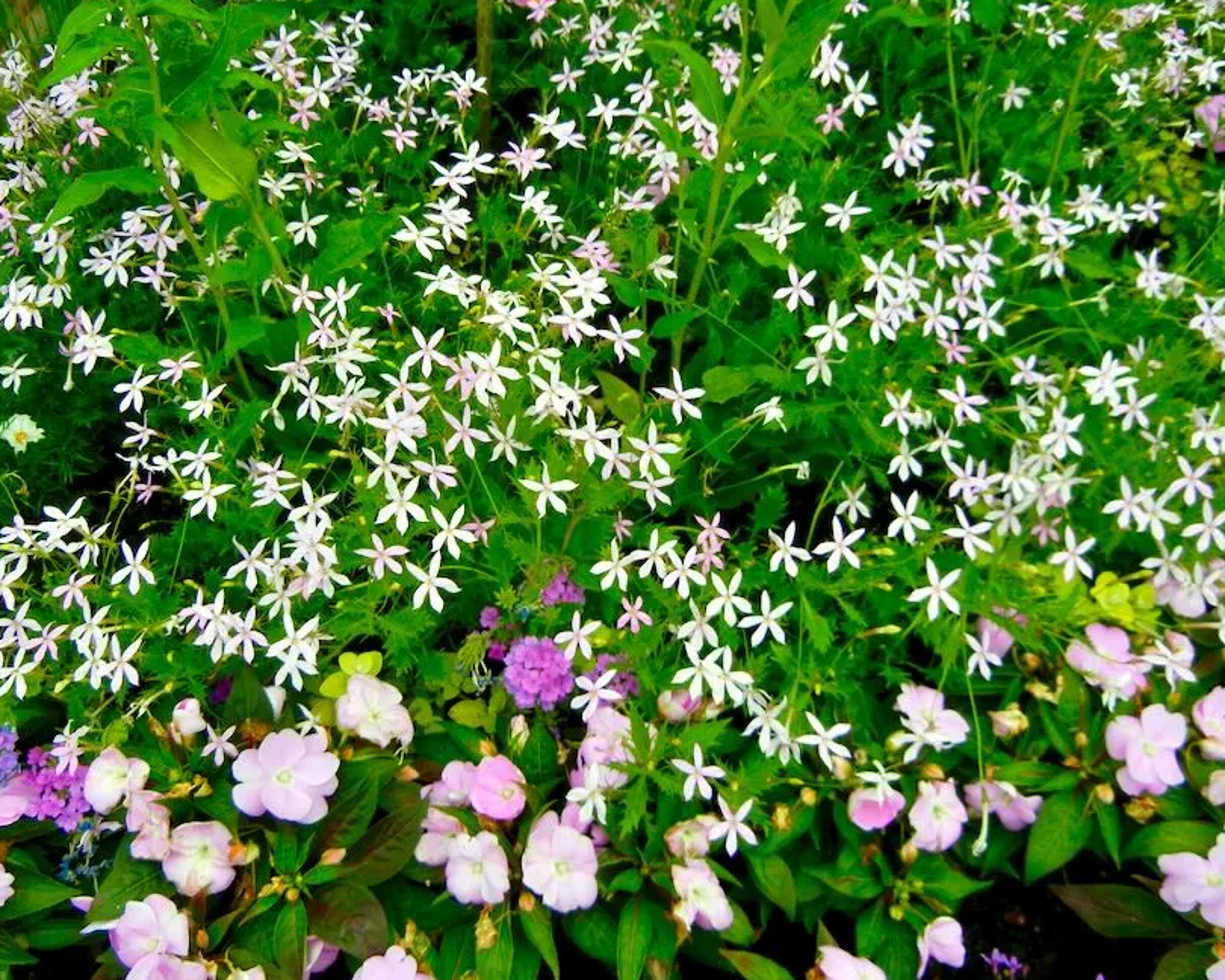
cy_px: 451
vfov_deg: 40.1
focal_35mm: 37
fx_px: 1341
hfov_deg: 49.0
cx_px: 561
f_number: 7
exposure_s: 1/303
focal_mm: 5.4
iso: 160
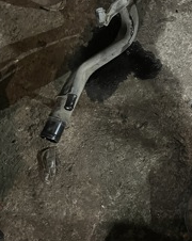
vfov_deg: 34.2
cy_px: 64
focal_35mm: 54
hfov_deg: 26.6
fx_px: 385
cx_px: 189
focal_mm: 5.1
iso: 800
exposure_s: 1/25
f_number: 1.6
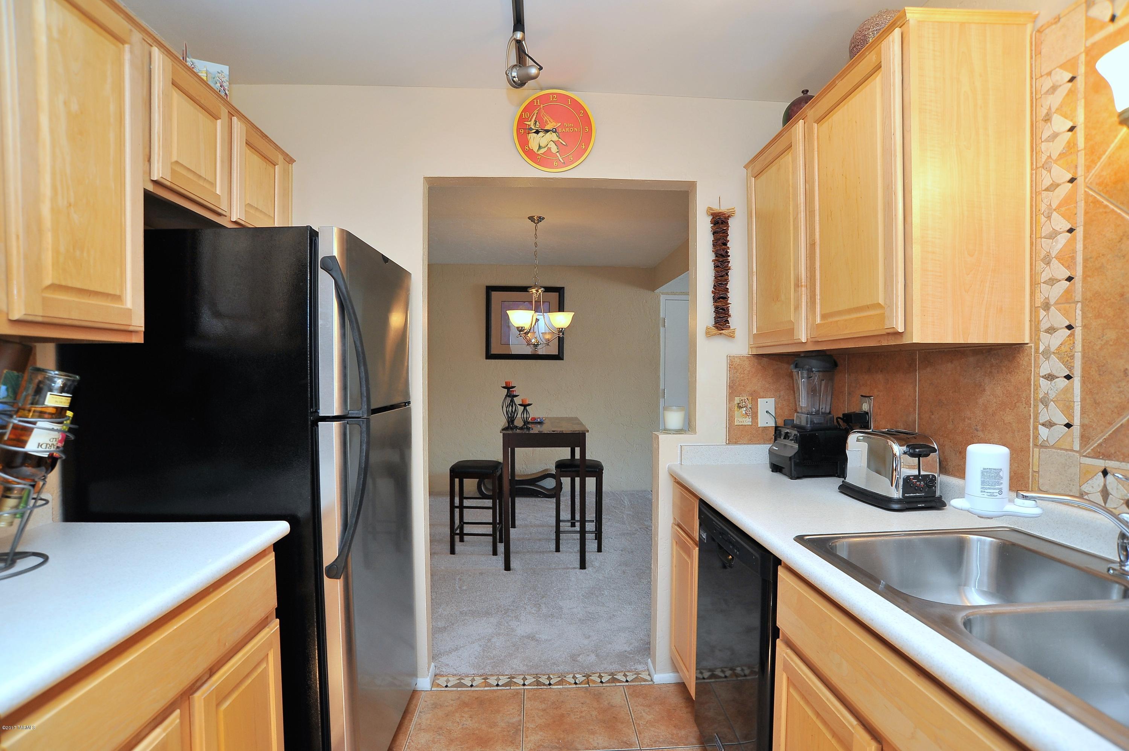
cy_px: 376
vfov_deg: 67.3
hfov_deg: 90.0
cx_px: 564
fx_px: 564
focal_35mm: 18
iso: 640
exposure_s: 1/30
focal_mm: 18
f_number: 7.1
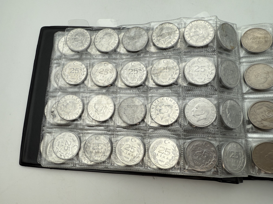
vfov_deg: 56.8
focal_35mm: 24
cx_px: 136
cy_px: 102
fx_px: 189
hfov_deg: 71.6
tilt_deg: -74.9
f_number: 2.2
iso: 40
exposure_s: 1/289
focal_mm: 2.22
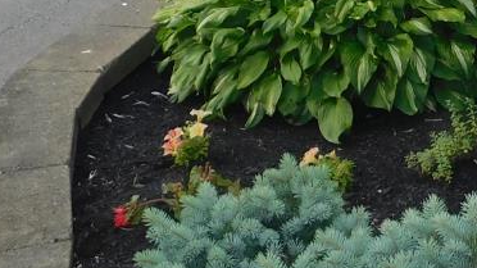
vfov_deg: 11.4
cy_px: -169
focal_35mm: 101
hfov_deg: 20.2
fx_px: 1277
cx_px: 518
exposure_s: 1/250
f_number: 3
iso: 125
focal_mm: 4
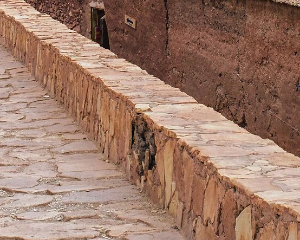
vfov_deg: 8.2
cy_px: -57
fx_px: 1660
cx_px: 127
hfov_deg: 10.3
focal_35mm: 187
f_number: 9
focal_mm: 30.8
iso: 160
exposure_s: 1/200
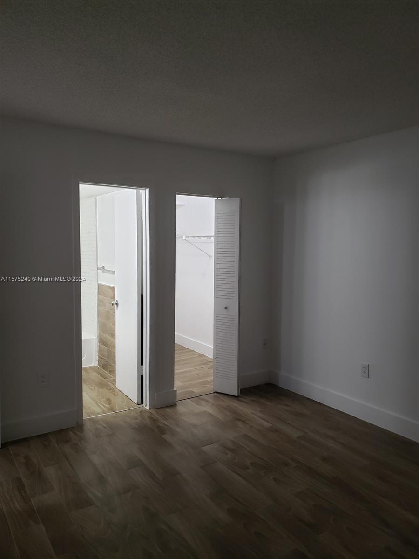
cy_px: 280
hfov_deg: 53.1
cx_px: 210
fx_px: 420
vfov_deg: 67.3
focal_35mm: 26
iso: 250
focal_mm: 4.3
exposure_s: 1/60
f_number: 1.5
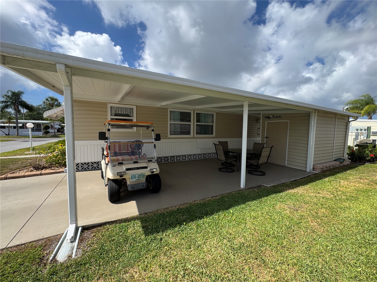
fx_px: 152
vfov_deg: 85.7
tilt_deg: -4.0
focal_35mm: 14
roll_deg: -1.1
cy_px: 141
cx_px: 188
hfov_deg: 102.1
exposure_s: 1/944
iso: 50
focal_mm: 2.22
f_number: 2.2
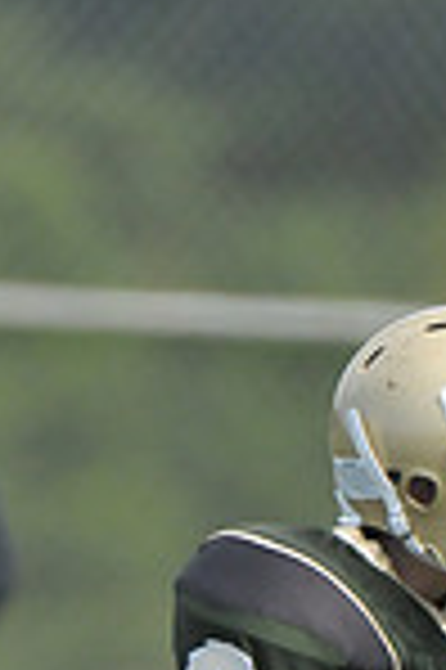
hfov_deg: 0.7
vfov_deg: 1.0
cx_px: 300
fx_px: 38089
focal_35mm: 2045
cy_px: 1030
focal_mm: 350
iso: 1600
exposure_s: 1/6400
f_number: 4
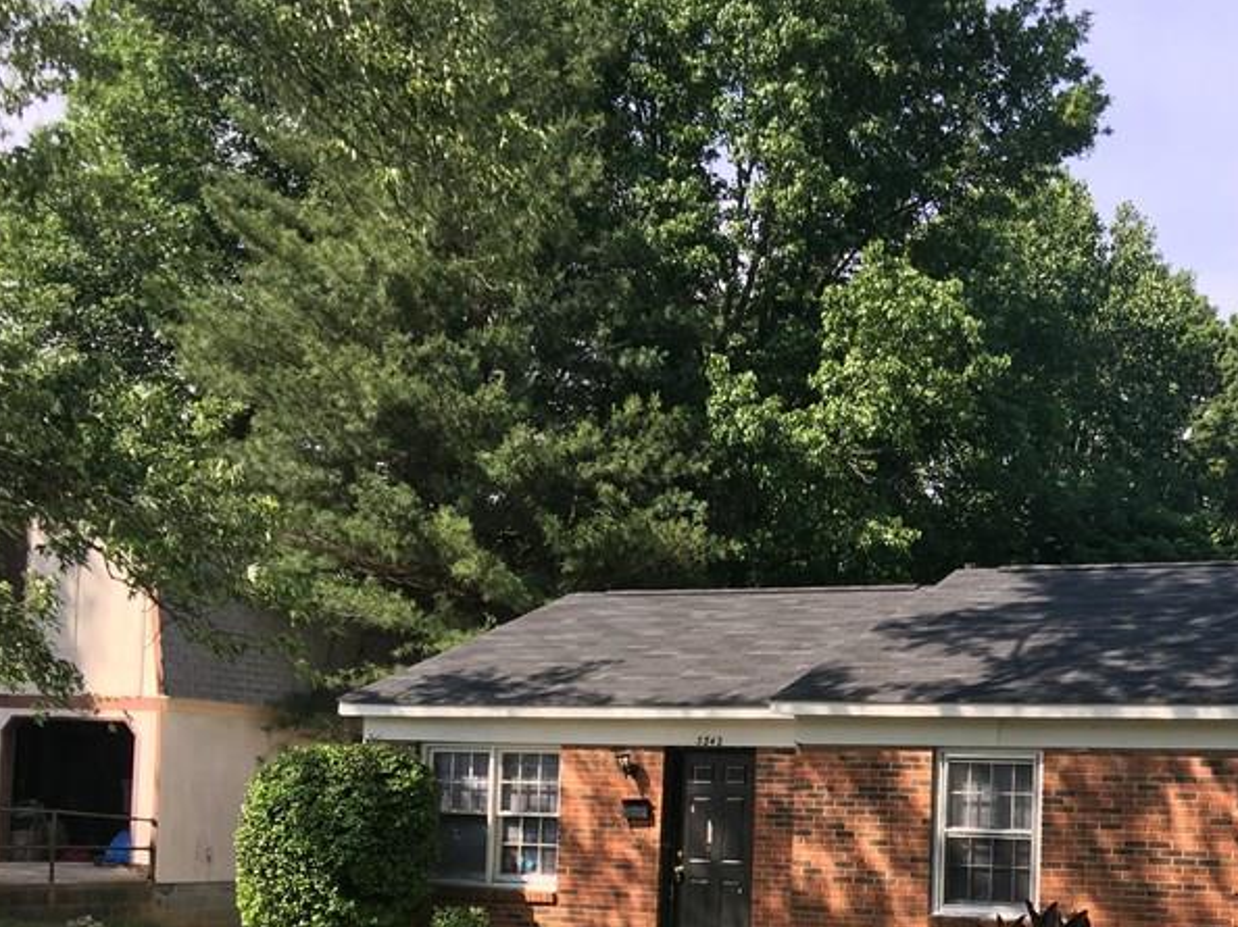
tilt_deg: +4.2
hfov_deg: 37.2
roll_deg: -2.2
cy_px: 762
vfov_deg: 28.4
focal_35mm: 50
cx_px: 944
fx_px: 1787
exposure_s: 1/549
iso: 25
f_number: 2.2
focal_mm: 4.15
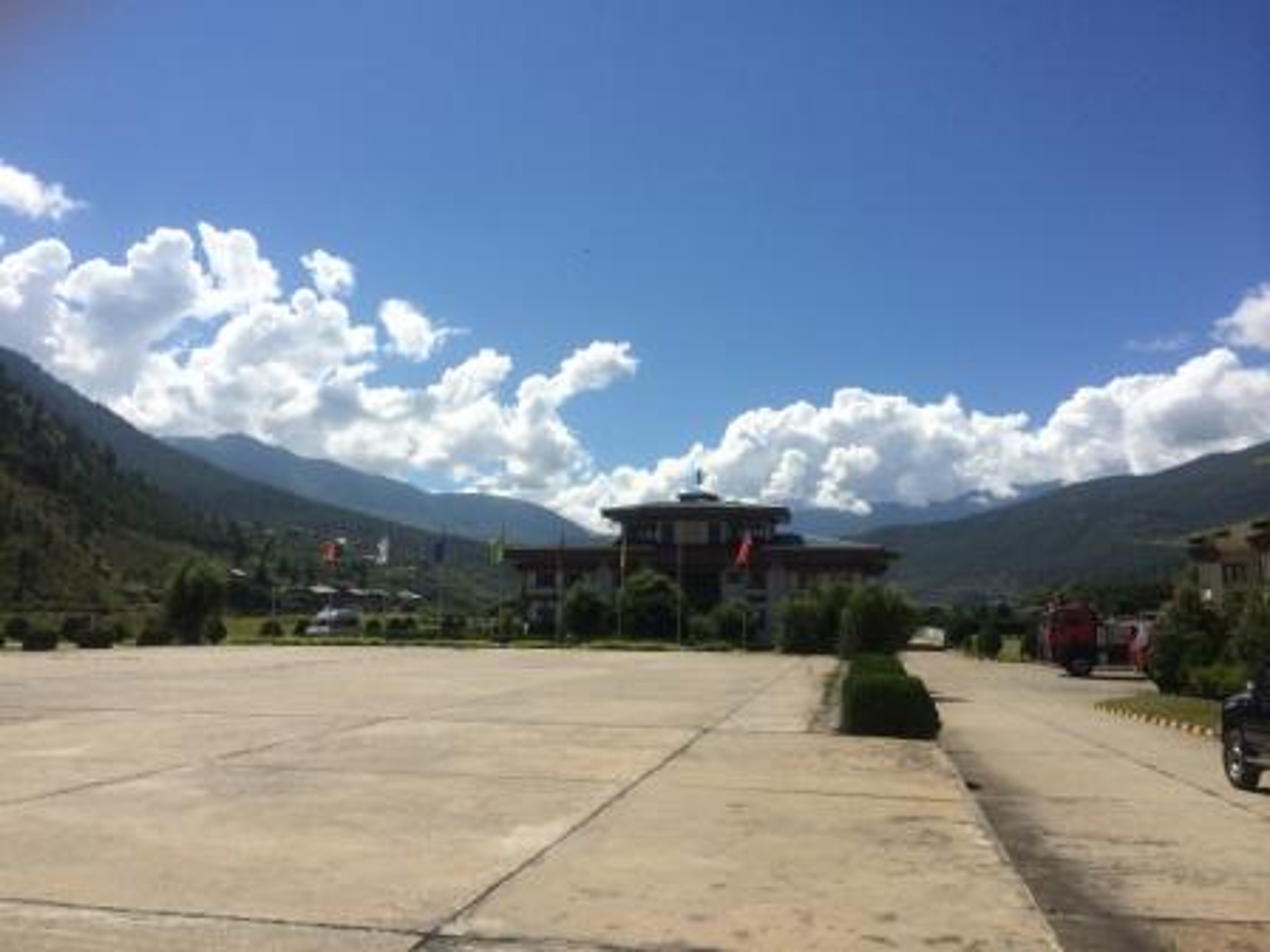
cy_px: 476
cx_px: 635
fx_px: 1101
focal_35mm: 30
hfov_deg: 60.0
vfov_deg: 46.8
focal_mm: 4.12
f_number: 2.2
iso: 32
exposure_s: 1/4115
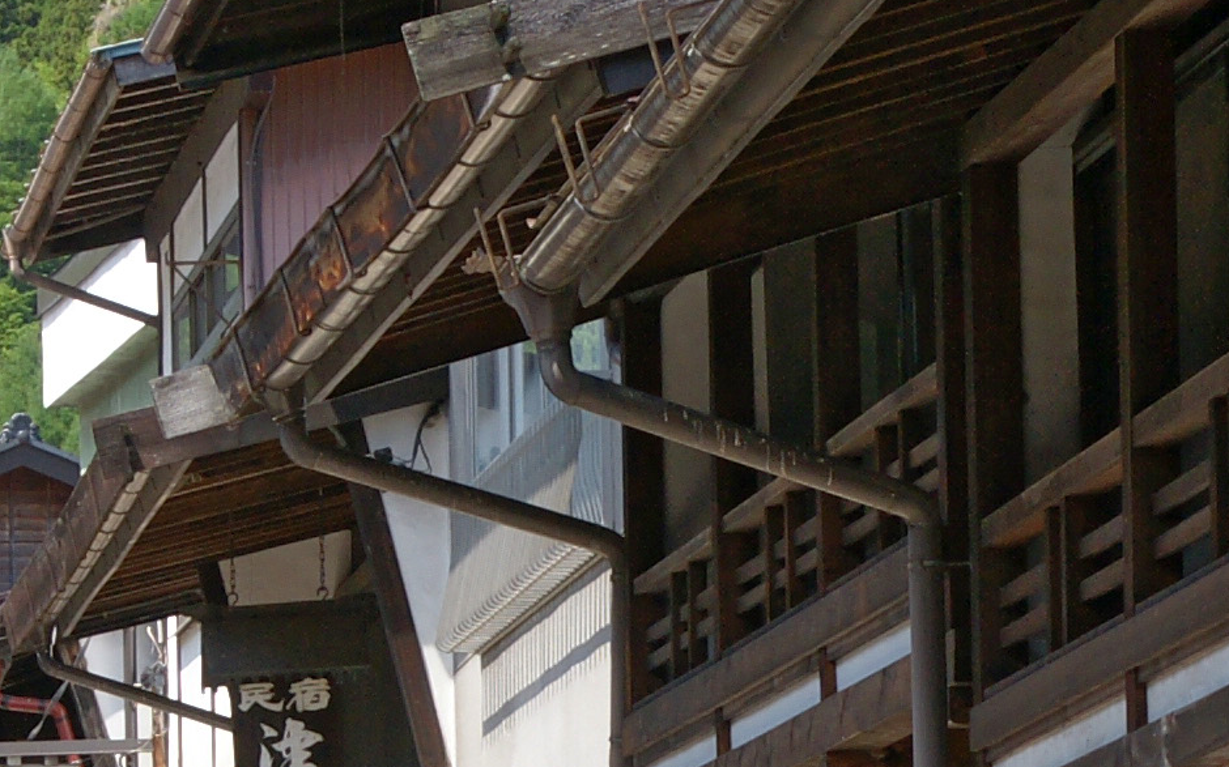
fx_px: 9309
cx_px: 501
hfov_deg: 7.6
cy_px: 797
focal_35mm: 278
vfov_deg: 4.7
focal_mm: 40
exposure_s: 1/80
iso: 200
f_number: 8
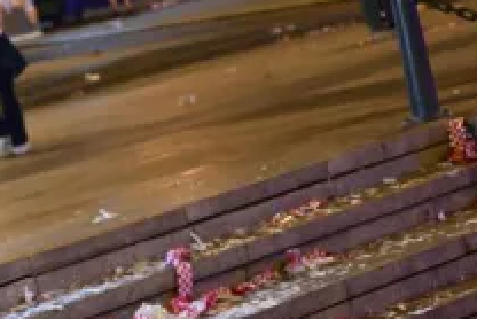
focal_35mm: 183
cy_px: 228
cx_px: -177
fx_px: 2426
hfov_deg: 10.9
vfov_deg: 7.5
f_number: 1.8
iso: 2000
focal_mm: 50
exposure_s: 1/160
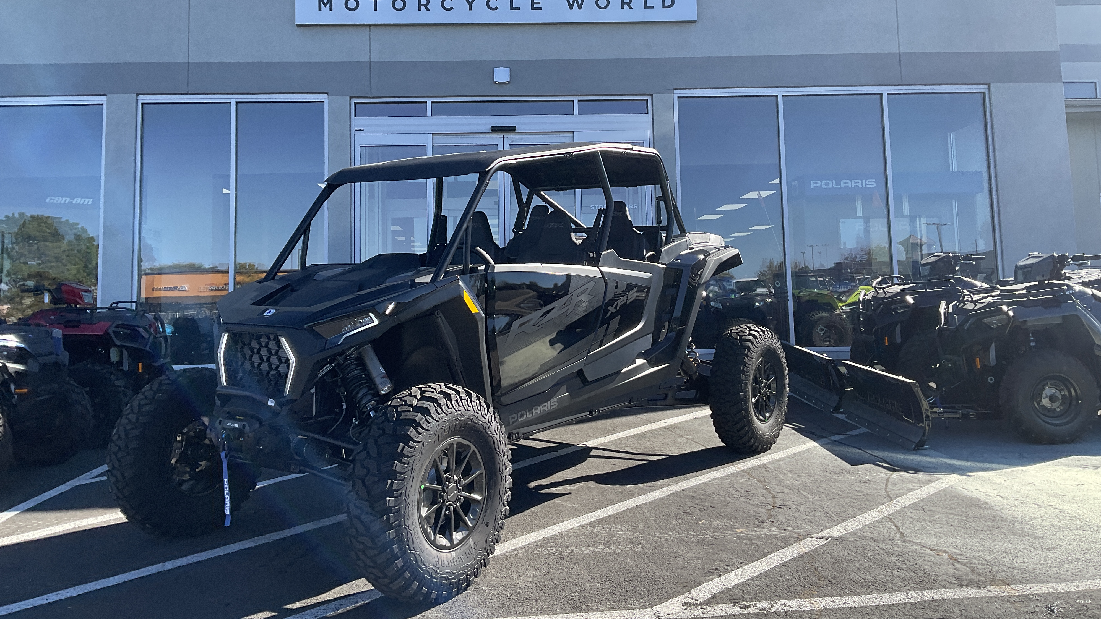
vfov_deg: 36.3
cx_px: 551
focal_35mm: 32
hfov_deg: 61.0
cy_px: 212
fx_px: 934
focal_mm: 3
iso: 16
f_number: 1.8
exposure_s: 1/683
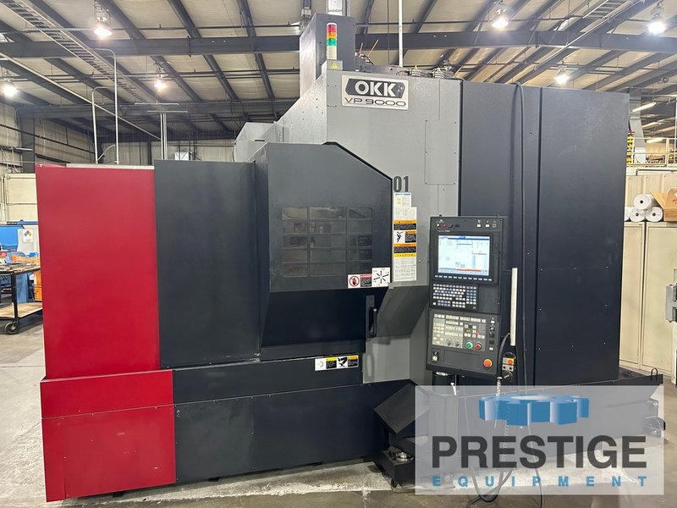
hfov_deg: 67.3
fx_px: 508
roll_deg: +0.5
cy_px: 254
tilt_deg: -4.4
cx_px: 338
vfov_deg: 53.1
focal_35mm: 26
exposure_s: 1/60
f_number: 1.5
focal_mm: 5.7
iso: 400
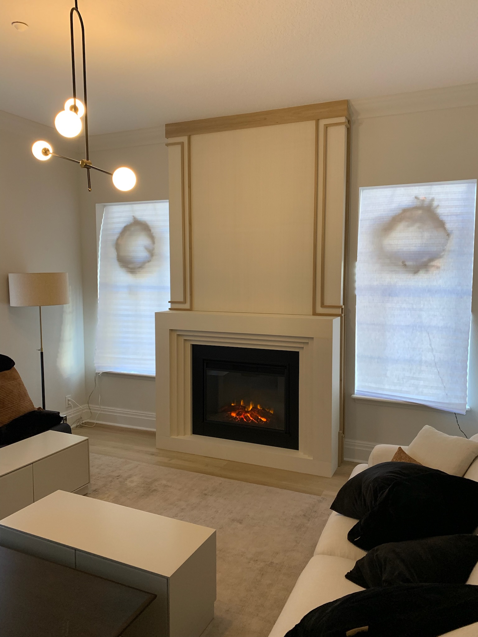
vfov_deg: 67.3
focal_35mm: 26
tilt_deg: -4.2
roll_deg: +0.5
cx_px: 239
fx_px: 479
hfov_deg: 53.1
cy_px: 318
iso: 250
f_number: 1.8
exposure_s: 1/60
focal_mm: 4.25
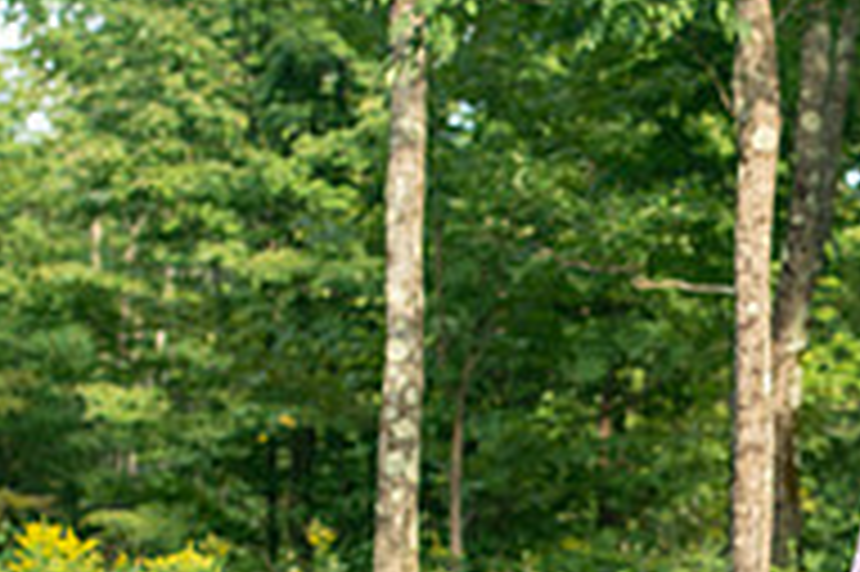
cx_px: 1067
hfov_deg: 9.5
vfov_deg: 6.4
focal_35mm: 213
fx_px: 5084
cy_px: 734
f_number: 4.5
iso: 400
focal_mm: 70
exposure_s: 1/250
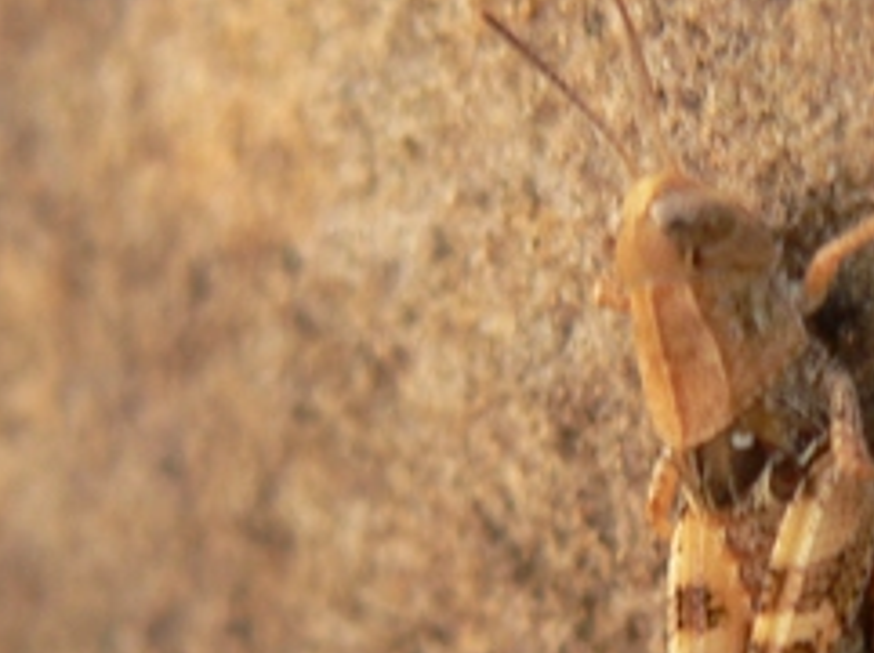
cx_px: 820
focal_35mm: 258
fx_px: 6504
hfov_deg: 7.7
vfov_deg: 5.7
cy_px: 472
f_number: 2.8
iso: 100
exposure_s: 1/20
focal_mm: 16.2
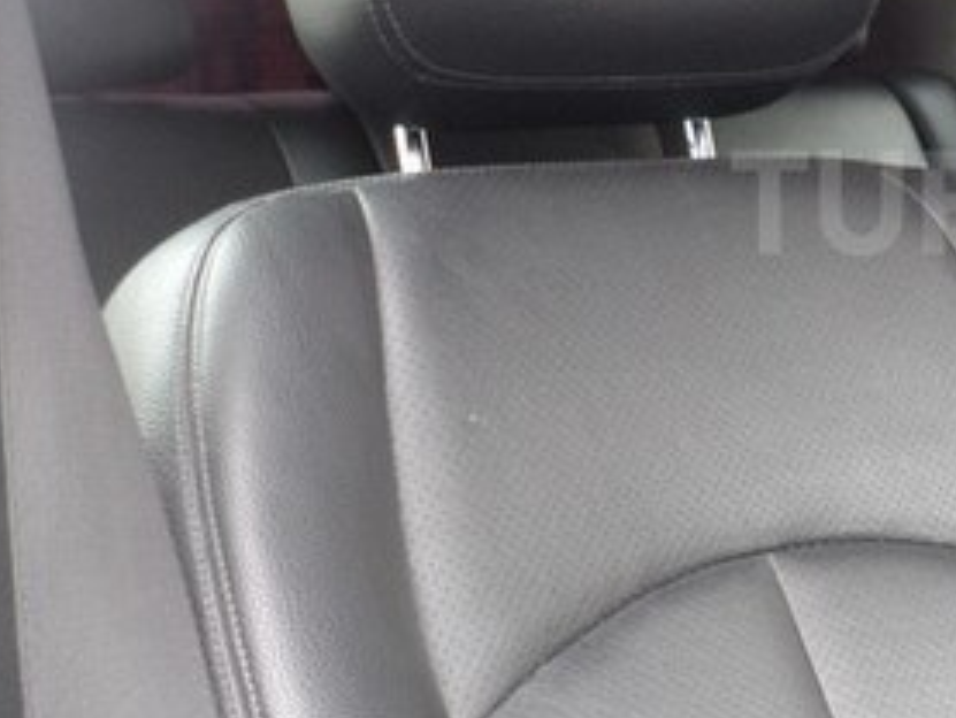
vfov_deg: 23.5
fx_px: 1713
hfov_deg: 28.1
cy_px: 202
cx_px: 1084
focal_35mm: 62
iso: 80
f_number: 3.3
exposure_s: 1/30
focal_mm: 4.9
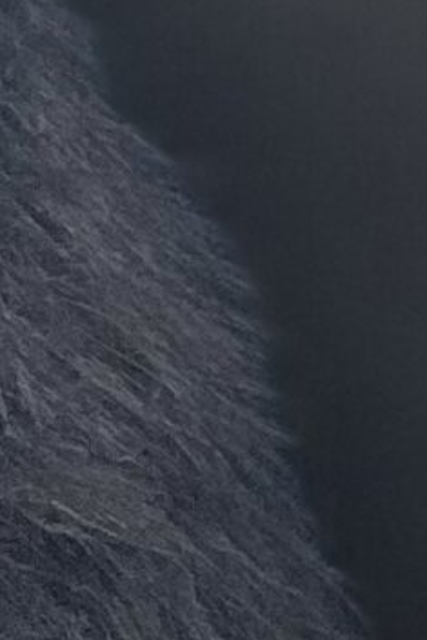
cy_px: -1060
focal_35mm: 227
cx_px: -1294
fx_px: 4034
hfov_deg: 5.3
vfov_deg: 8.1
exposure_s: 1/60
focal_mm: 2.71
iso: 100
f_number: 2.2
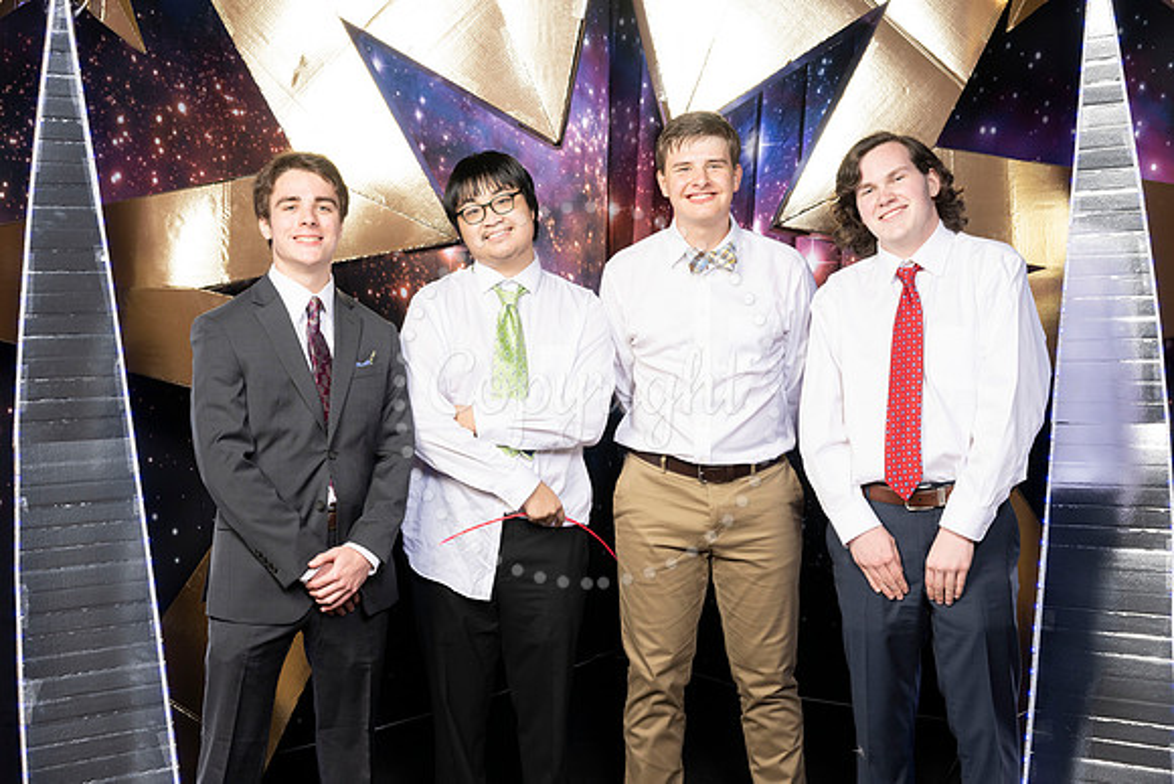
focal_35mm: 40
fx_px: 1305
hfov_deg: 48.4
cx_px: 587
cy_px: 392
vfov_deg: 33.4
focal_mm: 40
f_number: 9
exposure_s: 1/160
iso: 320
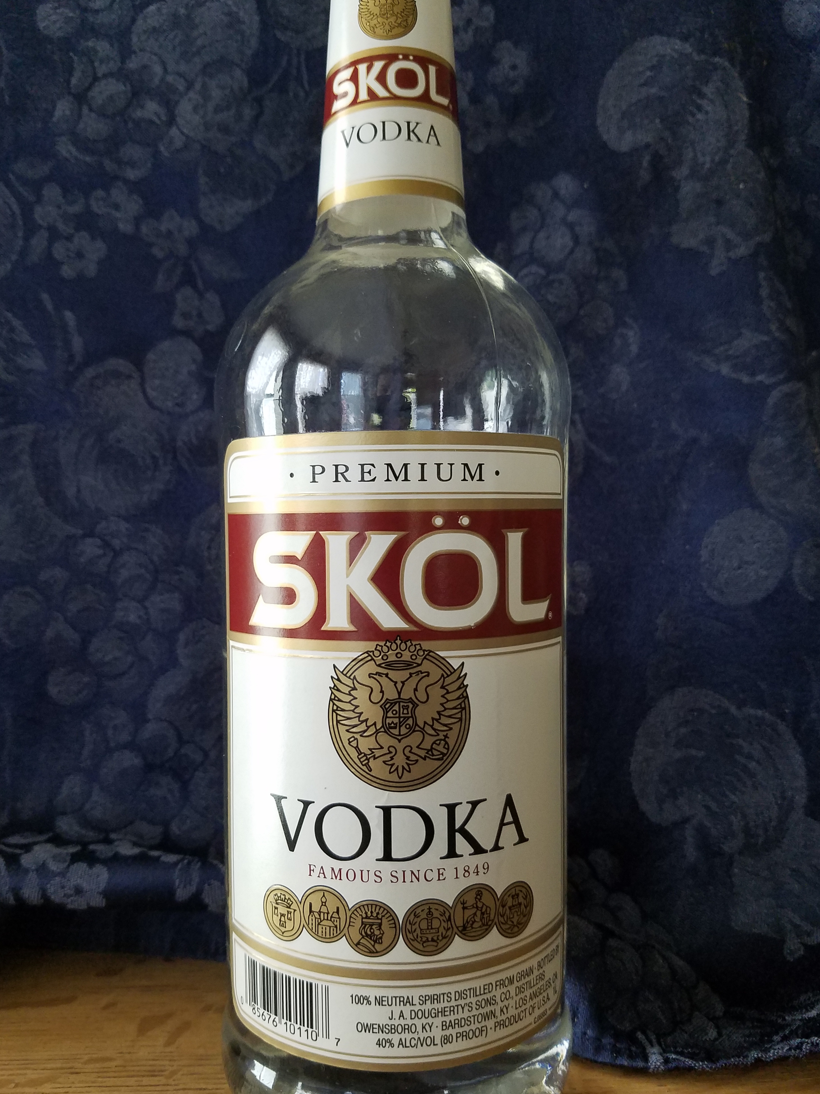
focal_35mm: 27
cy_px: 560
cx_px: 418
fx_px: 853
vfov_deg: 65.3
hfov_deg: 51.3
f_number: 1.7
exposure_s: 1/60
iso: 160
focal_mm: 4.2
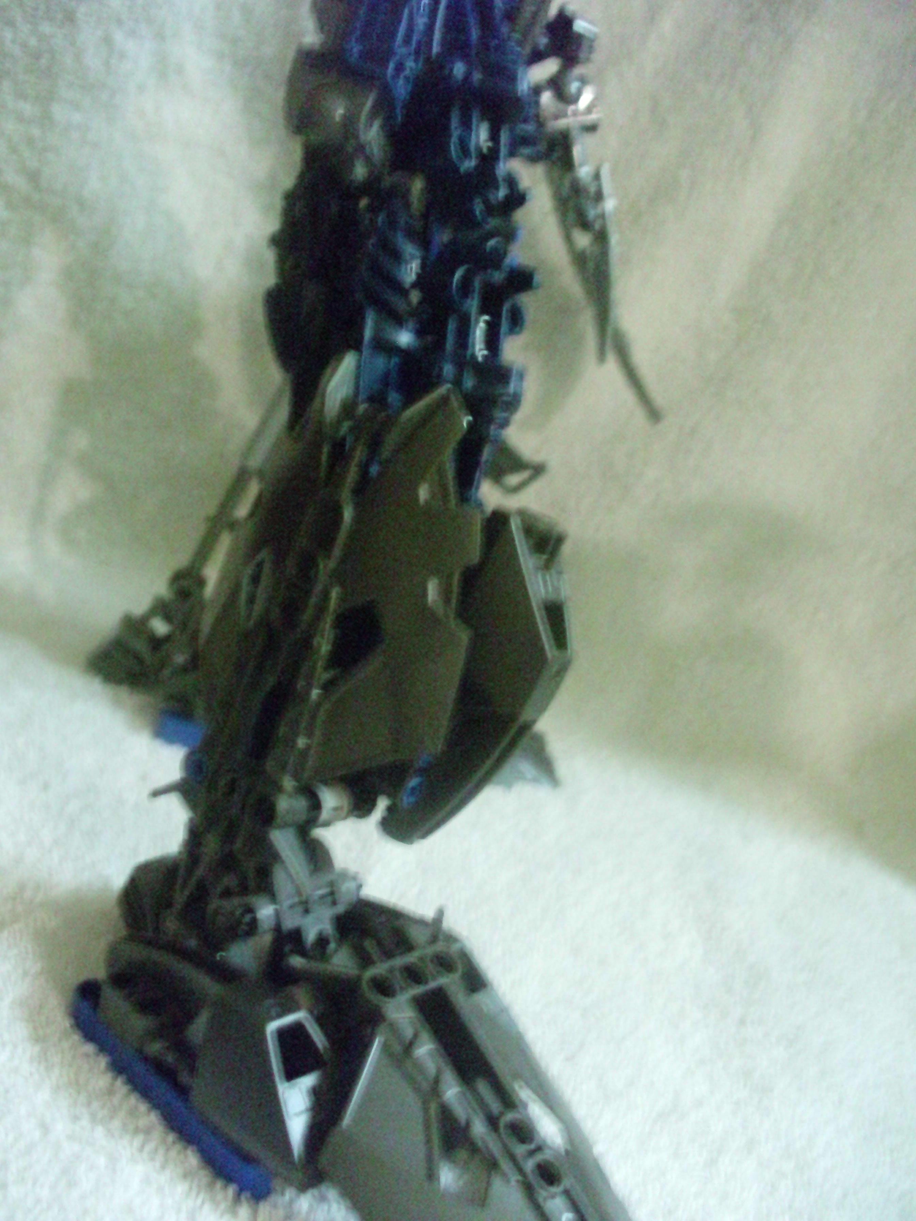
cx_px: 458
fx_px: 1341
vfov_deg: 49.0
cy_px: 610
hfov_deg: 37.7
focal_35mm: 38
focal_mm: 6.3
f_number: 3.1
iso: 1600
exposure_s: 1/11
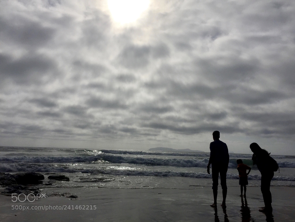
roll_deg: -2.4
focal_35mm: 29
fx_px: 247
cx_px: 148
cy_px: 111
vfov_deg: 48.2
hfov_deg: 61.7
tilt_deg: +9.4
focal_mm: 4.15
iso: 32
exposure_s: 1/20000
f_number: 2.2
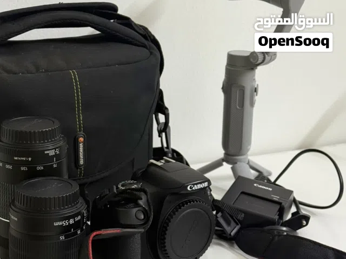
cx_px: 173
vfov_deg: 30.3
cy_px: 130
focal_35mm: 48
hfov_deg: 39.7
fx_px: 480
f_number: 1.78
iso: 250
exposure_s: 1/60
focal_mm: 6.76
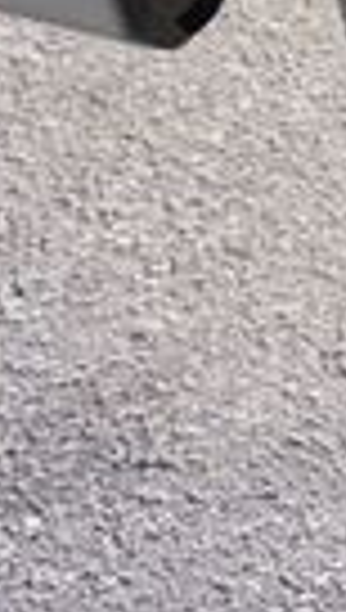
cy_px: -288
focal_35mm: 118
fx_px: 1915
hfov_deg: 8.7
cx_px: 1016
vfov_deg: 16.6
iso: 100
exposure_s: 1/60
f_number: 4
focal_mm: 16
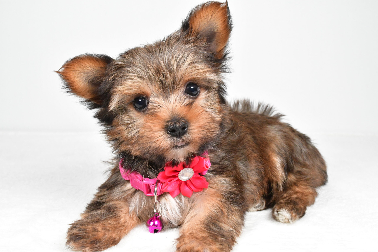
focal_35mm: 42
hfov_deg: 46.4
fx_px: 441
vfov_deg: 31.9
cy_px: 126
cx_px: 189
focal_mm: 28
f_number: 11
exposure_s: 1/500
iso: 5000
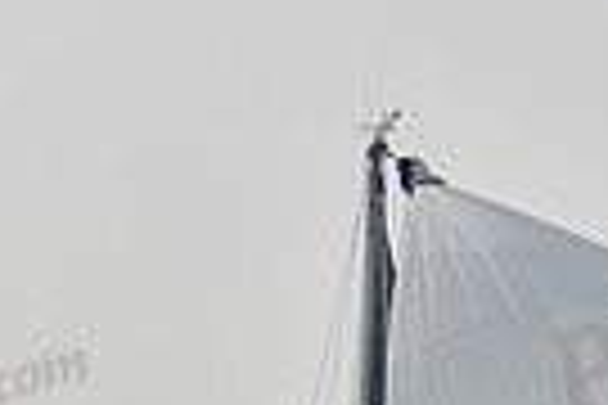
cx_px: 322
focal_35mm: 300
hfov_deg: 6.9
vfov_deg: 4.5
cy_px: 1017
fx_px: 5066
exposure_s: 1/1250
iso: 250
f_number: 9
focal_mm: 70
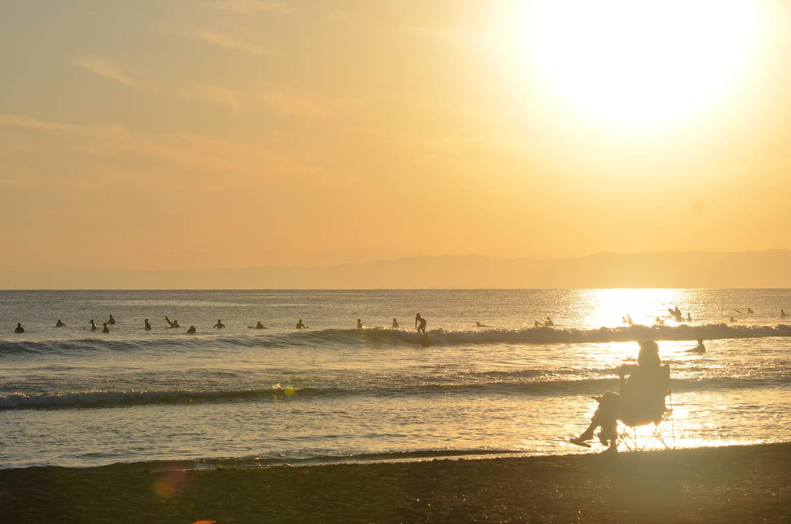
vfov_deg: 13.0
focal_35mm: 105
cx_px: 396
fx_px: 2302
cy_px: 262
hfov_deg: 19.5
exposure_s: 1/2000
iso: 200
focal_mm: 70
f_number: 9
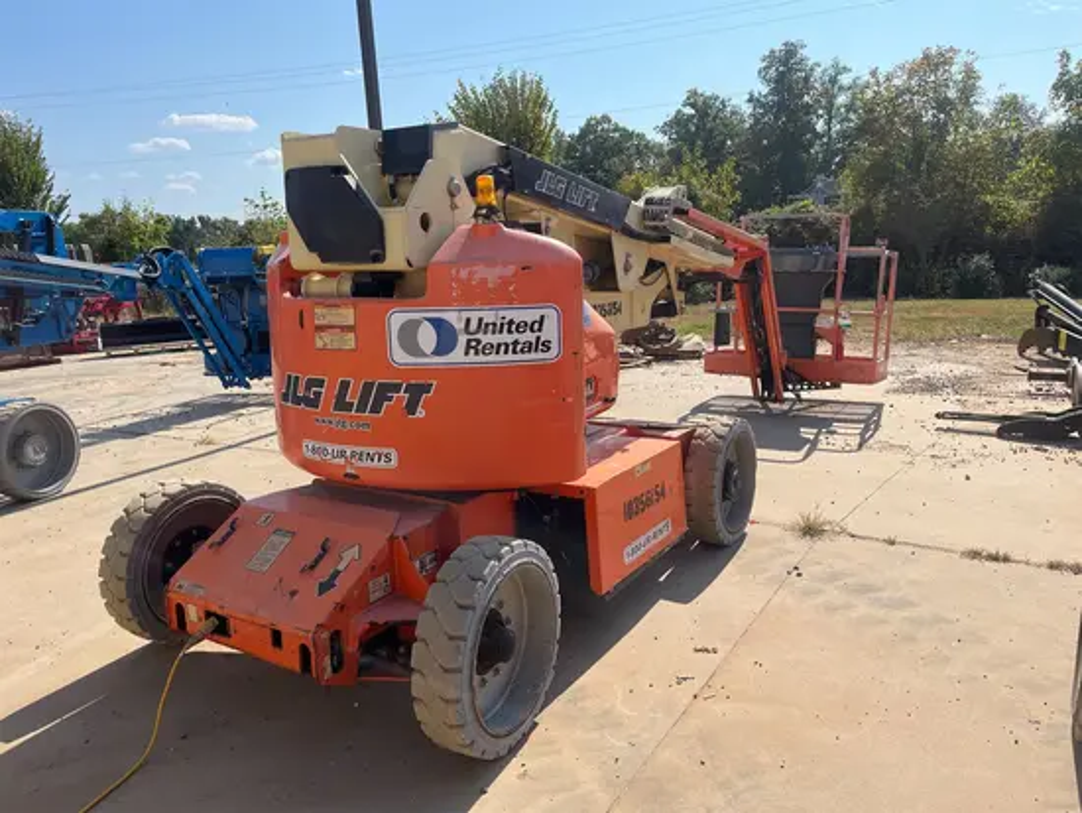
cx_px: 541
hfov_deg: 67.3
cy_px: 406
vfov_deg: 53.1
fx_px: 813
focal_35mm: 26
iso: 50
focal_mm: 5.1
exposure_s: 1/3413
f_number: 1.6
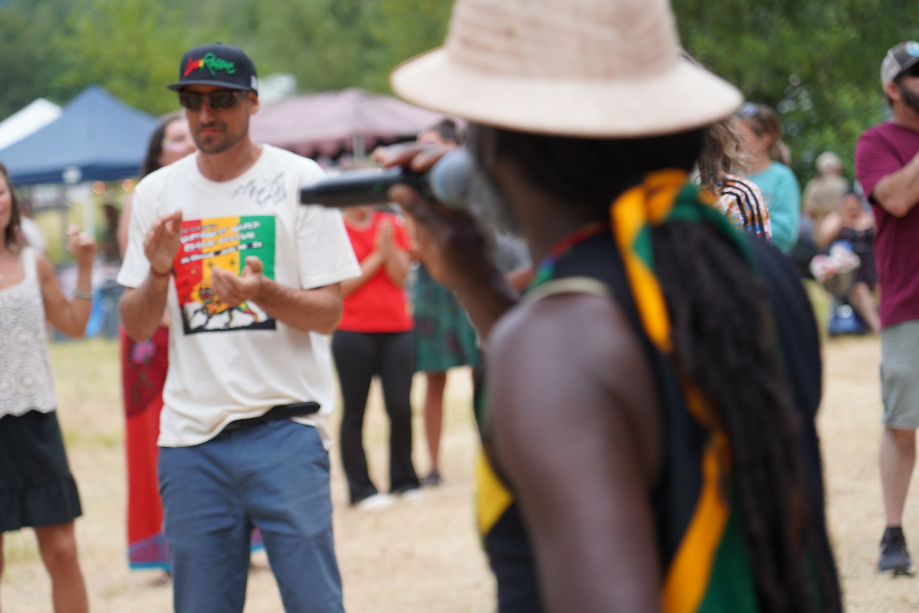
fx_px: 2680
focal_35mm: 105
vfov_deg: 13.0
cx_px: 460
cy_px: 306
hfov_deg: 19.5
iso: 200
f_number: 4
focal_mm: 105
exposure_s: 1/160
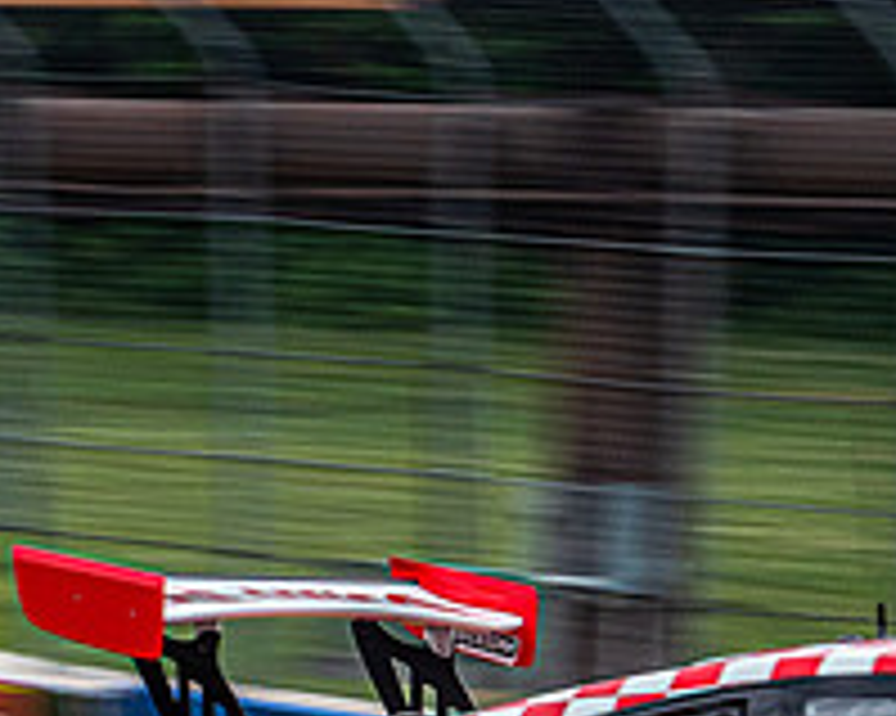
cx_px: 1278
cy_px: 734
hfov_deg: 3.1
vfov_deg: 2.5
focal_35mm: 621
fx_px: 16460
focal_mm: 100
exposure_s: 1/125
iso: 200
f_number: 9
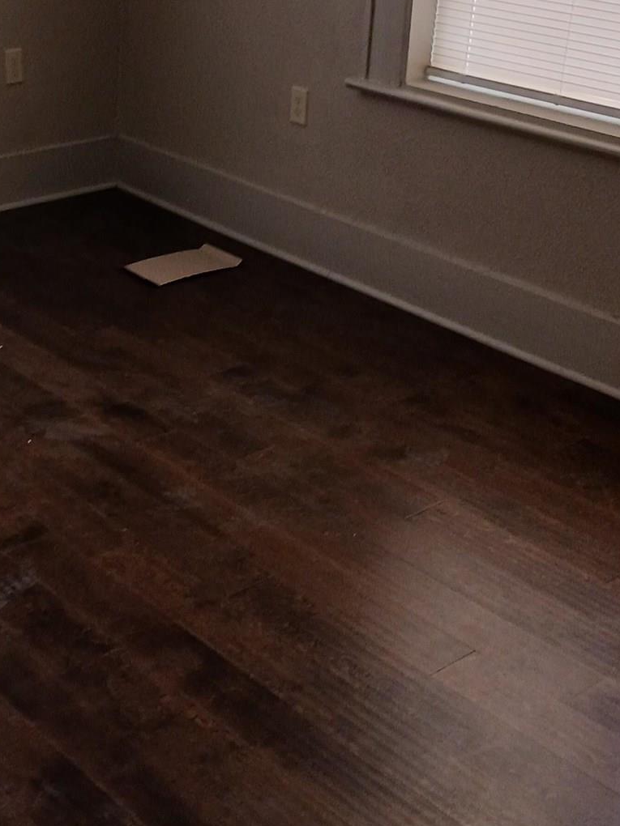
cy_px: 220
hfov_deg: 23.9
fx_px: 1457
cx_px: 197
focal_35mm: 61
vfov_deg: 31.2
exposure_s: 1/40
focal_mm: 4
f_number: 1.8
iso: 200
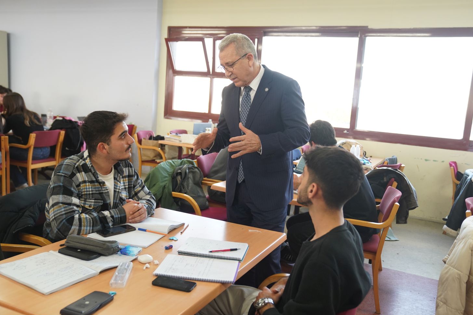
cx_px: 244
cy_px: 156
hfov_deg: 58.7
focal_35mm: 32
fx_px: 420
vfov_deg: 41.1
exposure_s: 1/200
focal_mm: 31
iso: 1600
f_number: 3.2
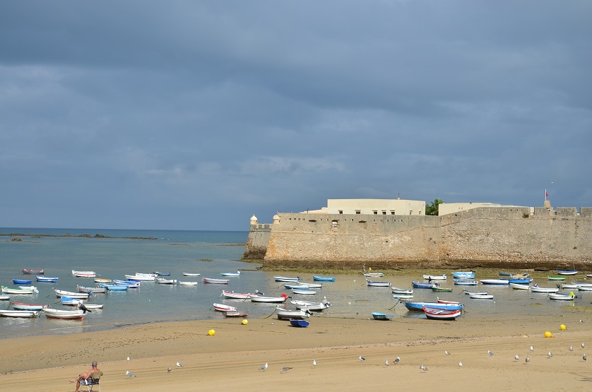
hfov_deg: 27.0
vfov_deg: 18.1
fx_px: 1231
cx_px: 296
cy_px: 196
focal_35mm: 75
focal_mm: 50
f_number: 7.1
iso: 160
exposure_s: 1/1000
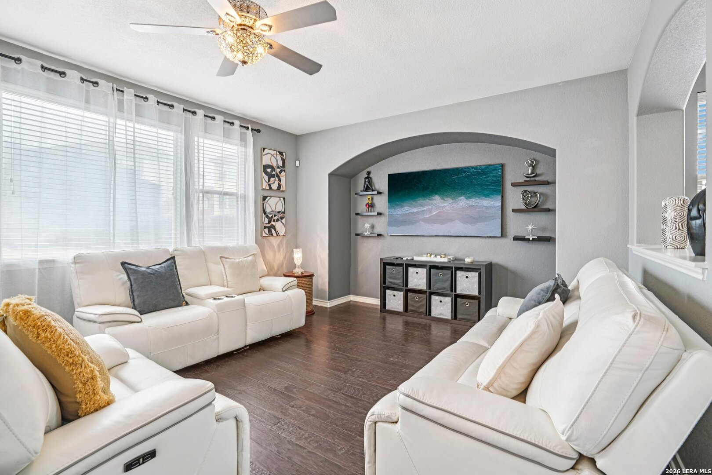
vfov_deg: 73.7
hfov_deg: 96.7
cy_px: 238
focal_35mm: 16
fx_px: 316
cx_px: 356
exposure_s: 1/10
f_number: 8
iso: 400
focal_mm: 16
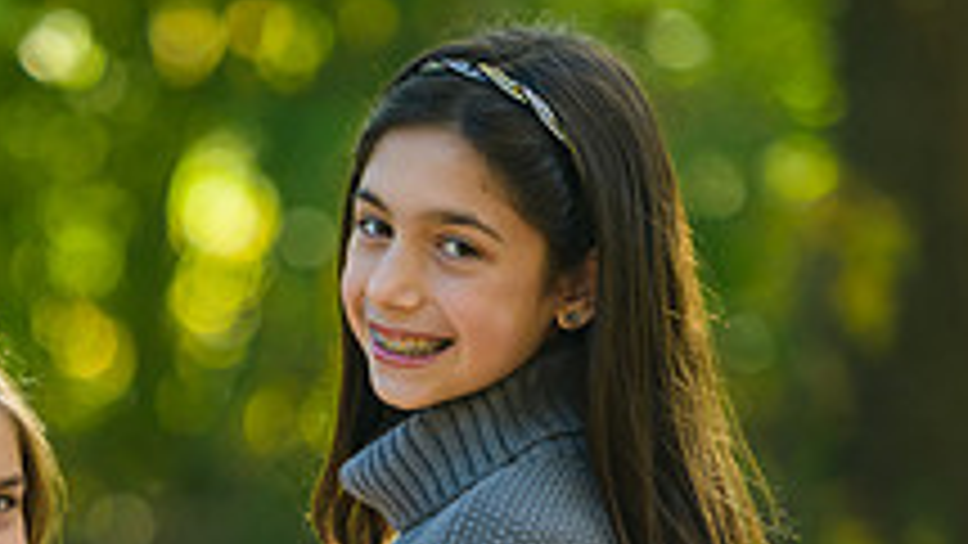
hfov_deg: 4.5
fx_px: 12348
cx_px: 54
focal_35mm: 481
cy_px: 735
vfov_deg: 2.5
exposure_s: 1/200
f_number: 3.2
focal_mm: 170
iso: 200
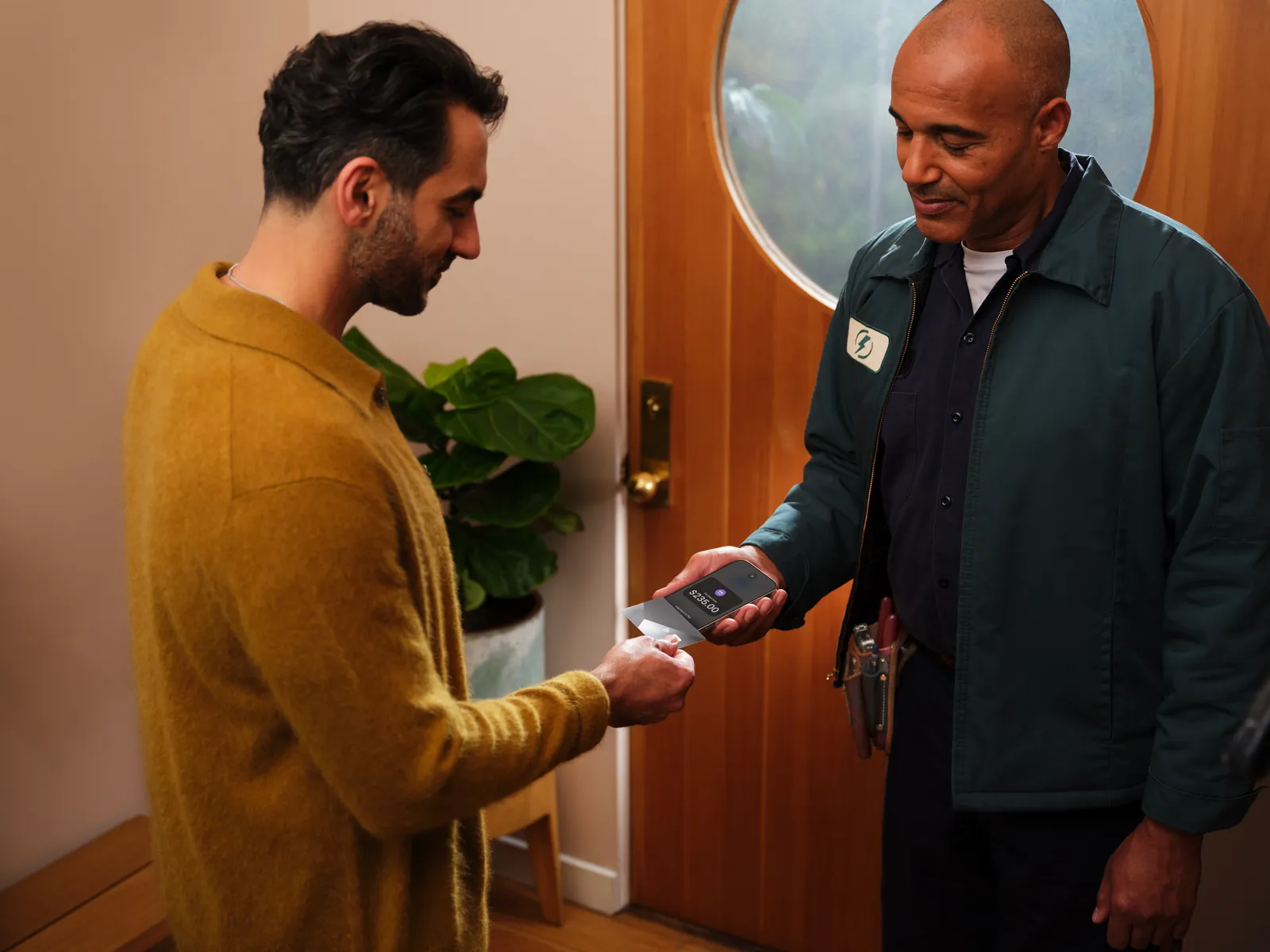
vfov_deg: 31.5
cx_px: 635
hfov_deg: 41.2
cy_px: 476
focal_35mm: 46
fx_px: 1688
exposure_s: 1/125
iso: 250
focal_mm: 58.6
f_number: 4
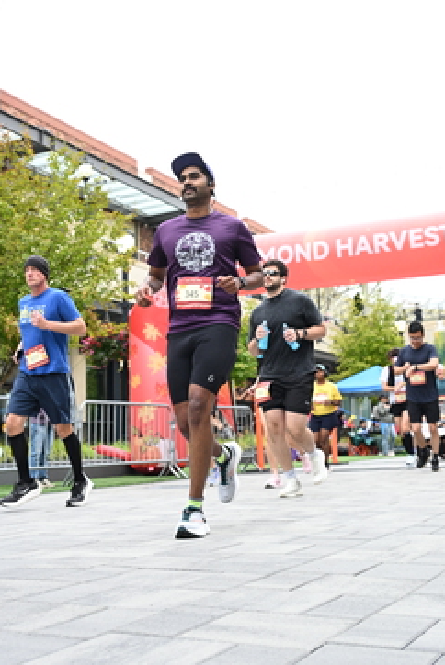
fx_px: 814
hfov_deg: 30.6
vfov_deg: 44.2
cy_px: 255
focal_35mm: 44
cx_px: 236
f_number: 4
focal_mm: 29
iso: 2000
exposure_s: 1/640
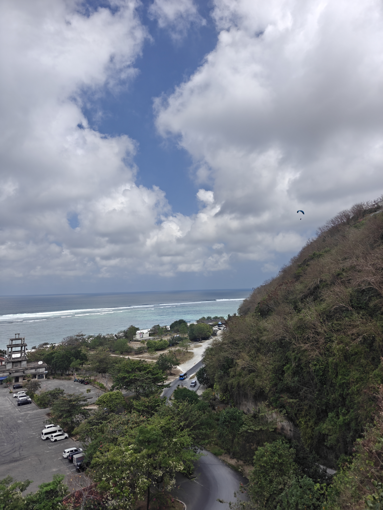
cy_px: 255
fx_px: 339
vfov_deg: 73.9
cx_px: 192
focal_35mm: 23
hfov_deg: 58.9
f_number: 1.6
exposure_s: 1/5019
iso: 200
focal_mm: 6.06
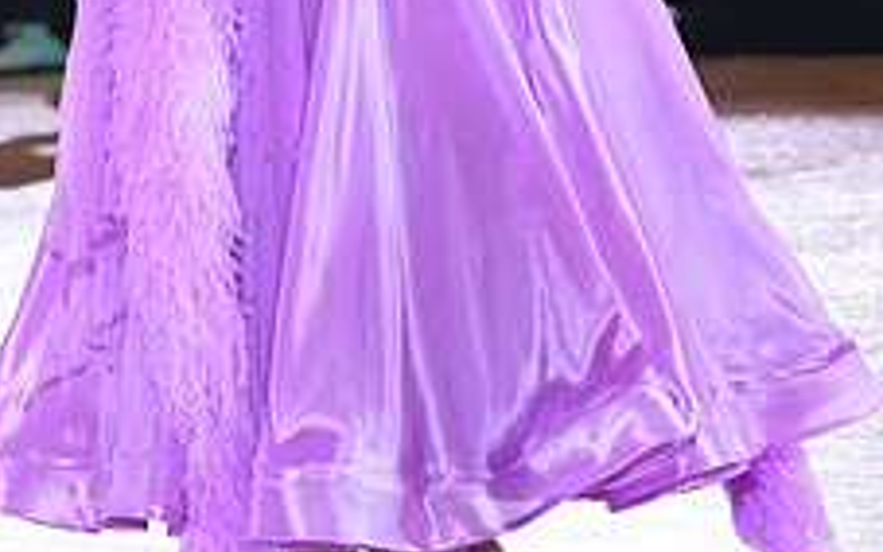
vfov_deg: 3.1
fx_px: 10302
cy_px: -327
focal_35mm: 428
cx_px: 274
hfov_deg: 4.9
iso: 8000
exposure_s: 1/400
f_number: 5.6
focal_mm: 164
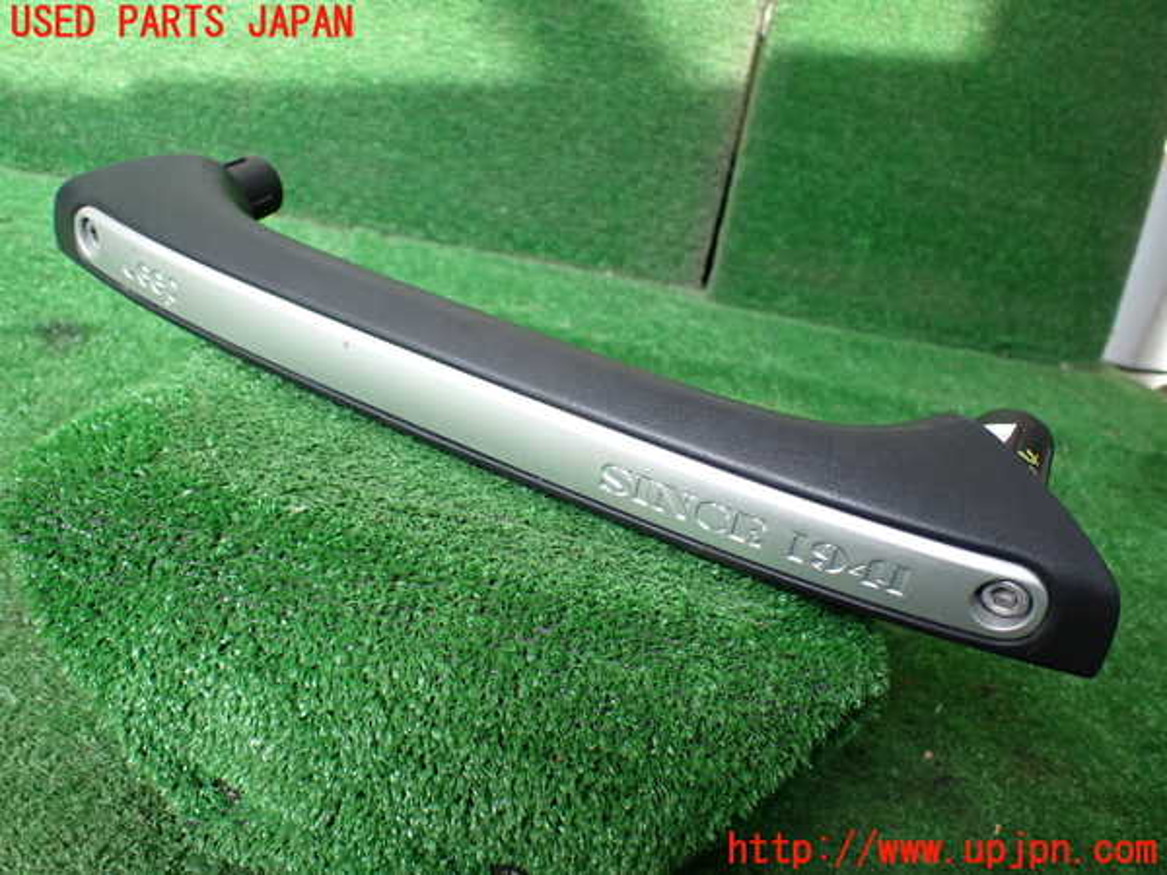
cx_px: 584
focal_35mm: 30
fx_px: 1011
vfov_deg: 46.8
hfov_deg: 60.0
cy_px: 438
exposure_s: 1/125
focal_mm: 5.4
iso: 320
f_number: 2.3
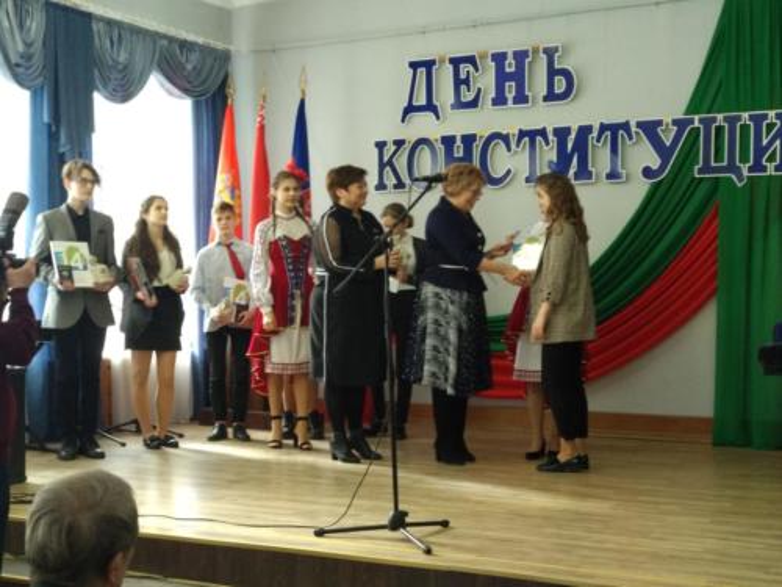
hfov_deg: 36.8
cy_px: 294
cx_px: 391
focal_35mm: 52
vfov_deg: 28.0
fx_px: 1175
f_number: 2.6
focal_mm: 5.99
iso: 500
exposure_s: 1/50
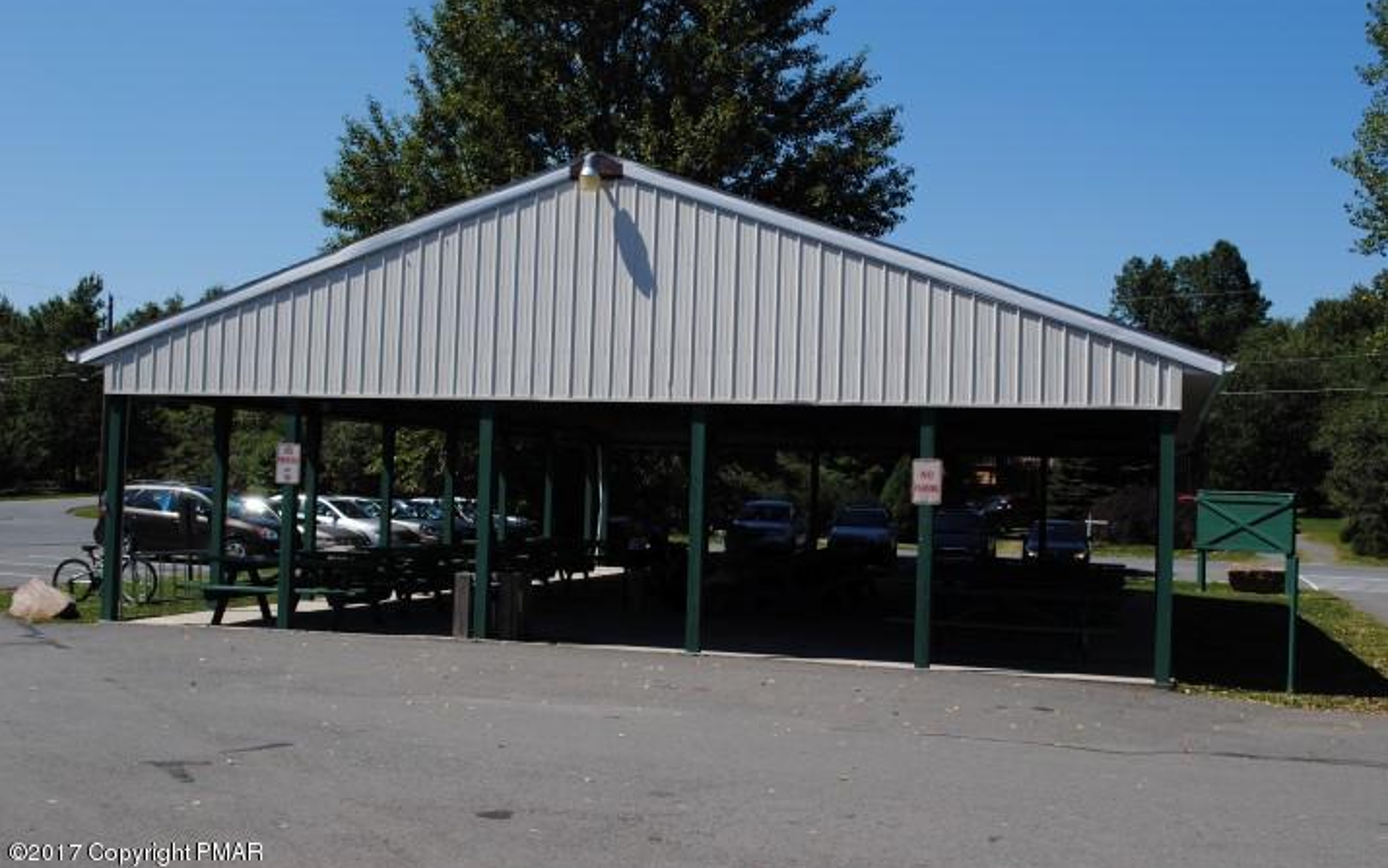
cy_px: 425
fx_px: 1627
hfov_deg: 46.2
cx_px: 694
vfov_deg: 29.9
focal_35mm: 43
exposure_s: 1/320
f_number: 9
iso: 100
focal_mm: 28
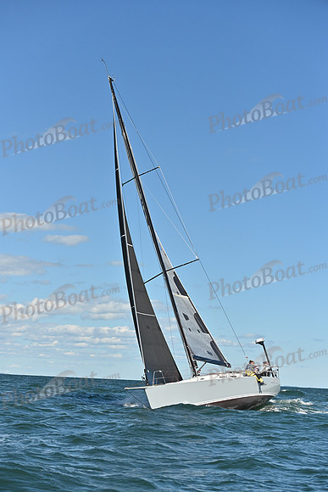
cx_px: 164
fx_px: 956
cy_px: 246
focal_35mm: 70
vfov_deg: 28.8
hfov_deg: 19.5
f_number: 5
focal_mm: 70
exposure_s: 1/4000
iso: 320
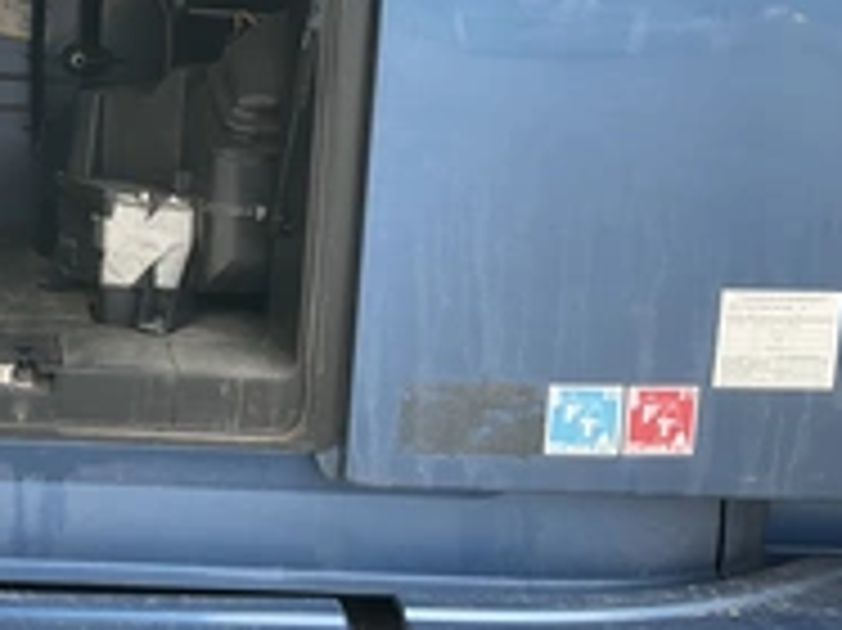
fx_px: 1507
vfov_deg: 23.3
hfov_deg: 29.4
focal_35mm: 62
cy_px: 122
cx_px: 27
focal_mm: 3
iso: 20
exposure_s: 1/210
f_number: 1.8
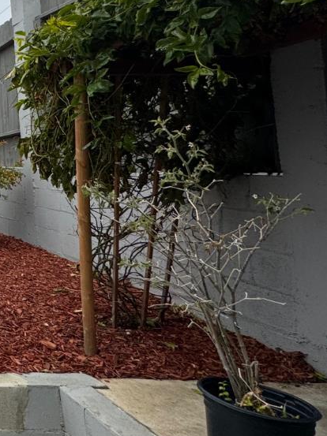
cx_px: -245
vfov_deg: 47.8
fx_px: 479
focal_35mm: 38
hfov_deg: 23.0
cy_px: 130
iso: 50
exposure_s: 1/2874
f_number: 2.2
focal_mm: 2.22
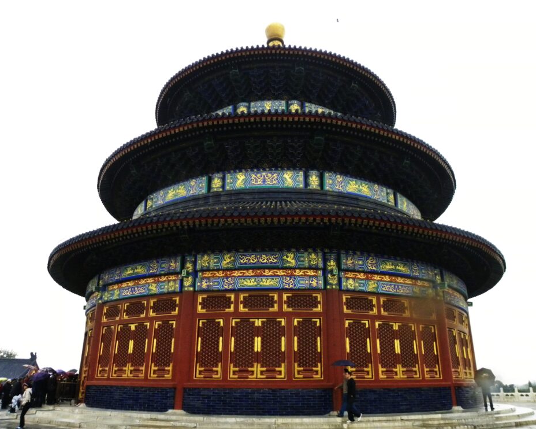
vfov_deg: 51.5
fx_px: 444
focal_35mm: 28
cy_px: 208
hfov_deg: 62.2
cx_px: 272
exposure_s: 1/400
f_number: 3.2
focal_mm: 4.6
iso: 400
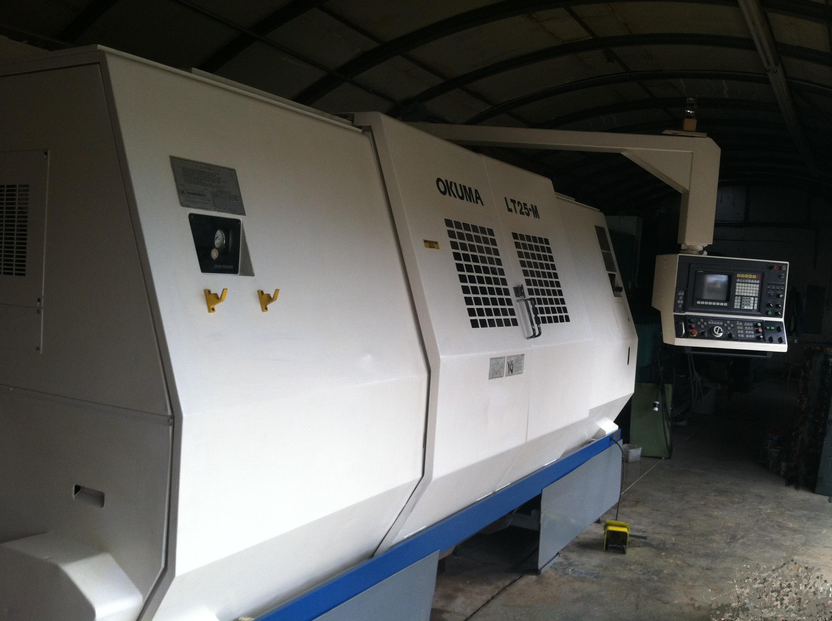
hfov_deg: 52.7
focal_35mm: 35
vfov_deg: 40.6
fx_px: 840
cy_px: 310
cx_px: 416
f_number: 2.8
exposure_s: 1/120
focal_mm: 3.85
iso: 80
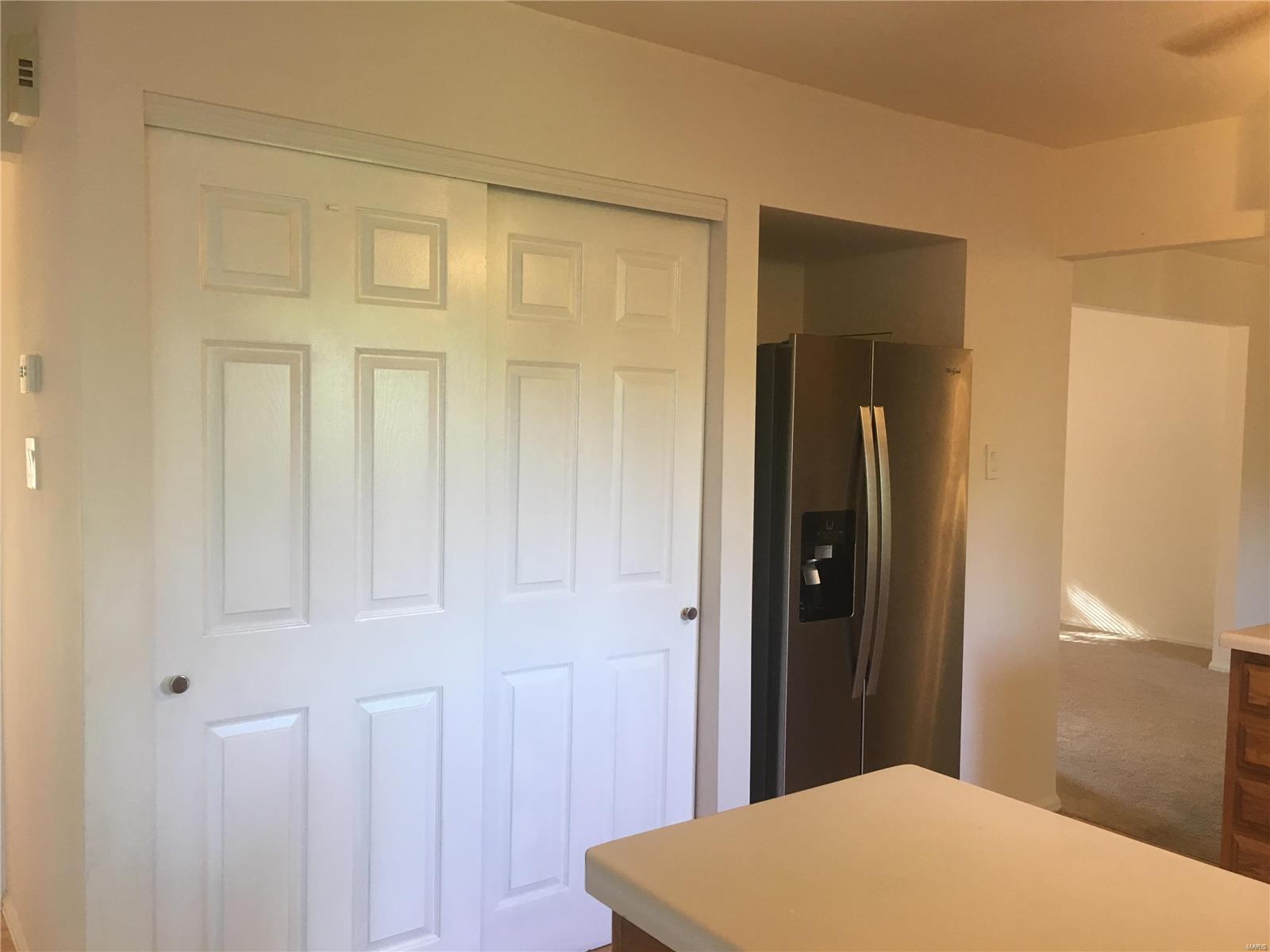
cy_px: 476
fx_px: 1064
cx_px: 635
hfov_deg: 61.7
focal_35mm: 29
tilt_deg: -3.2
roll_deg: -0.1
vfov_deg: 48.2
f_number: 2.2
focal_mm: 4.15
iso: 80
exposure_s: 1/30
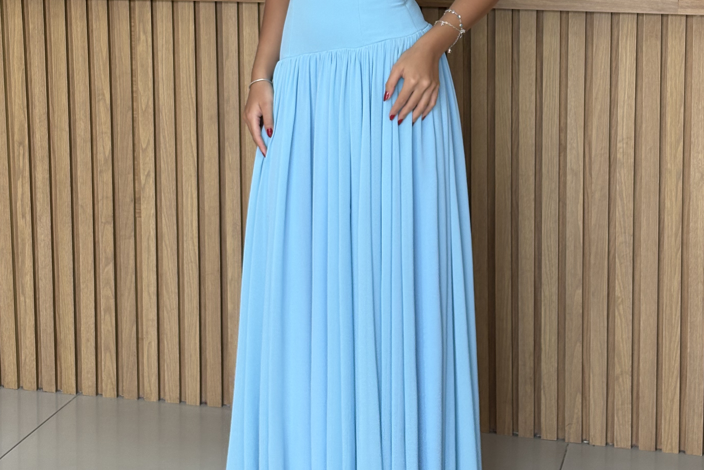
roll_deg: -0.5
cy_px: 44
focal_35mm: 80
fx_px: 1564
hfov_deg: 25.4
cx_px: 356
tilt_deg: -6.9
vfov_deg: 16.8
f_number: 1.6
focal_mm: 5.96
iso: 80
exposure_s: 1/127
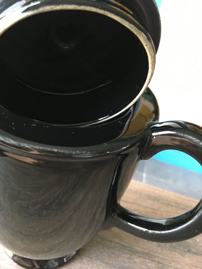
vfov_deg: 61.7
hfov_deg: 48.2
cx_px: 101
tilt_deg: -36.4
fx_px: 226
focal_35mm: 29
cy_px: 134
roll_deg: -16.5
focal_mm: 4.15
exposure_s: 1/20
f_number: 2.2
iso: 200
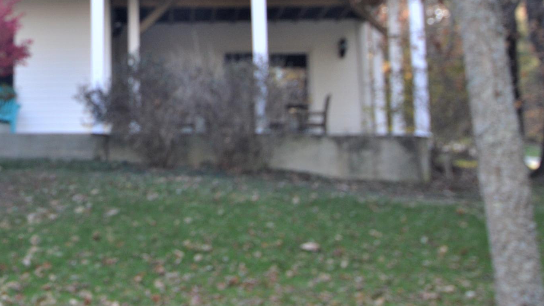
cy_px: -1
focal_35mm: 83
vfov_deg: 14.3
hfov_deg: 24.3
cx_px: -16
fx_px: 1197
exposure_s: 1/125
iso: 140
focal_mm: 24
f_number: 4
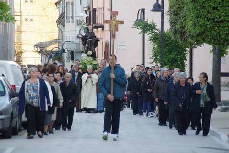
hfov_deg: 5.5
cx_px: 114
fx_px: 2384
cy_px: 76
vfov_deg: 3.7
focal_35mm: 375
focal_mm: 250
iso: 2500
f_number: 7.1
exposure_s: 1/200
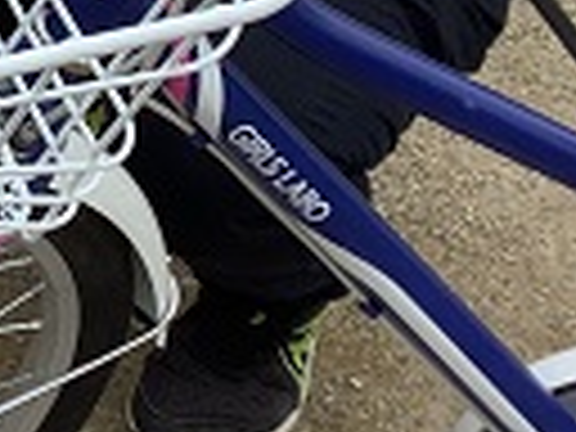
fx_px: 2629
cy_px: -202
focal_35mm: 158
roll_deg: -8.9
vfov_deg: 9.2
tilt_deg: -29.7
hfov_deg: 11.8
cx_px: -362
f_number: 2.4
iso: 25
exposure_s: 1/1164
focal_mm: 3.3
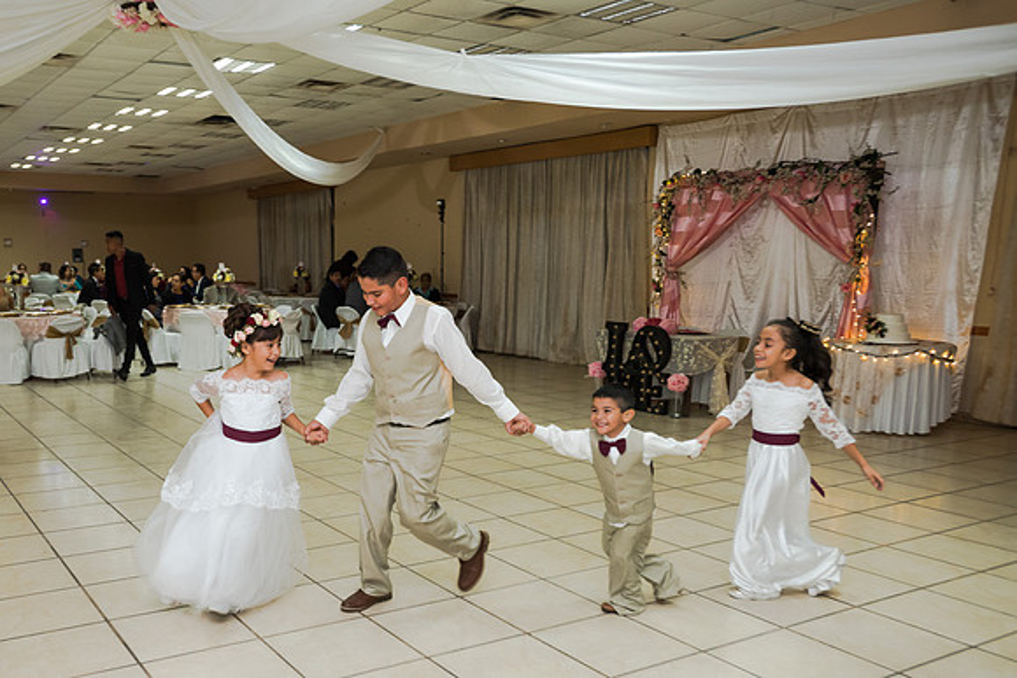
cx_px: 386
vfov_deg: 40.6
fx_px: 912
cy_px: 421
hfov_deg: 57.6
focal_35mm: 32
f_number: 2.8
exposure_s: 1/125
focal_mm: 26
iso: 1600
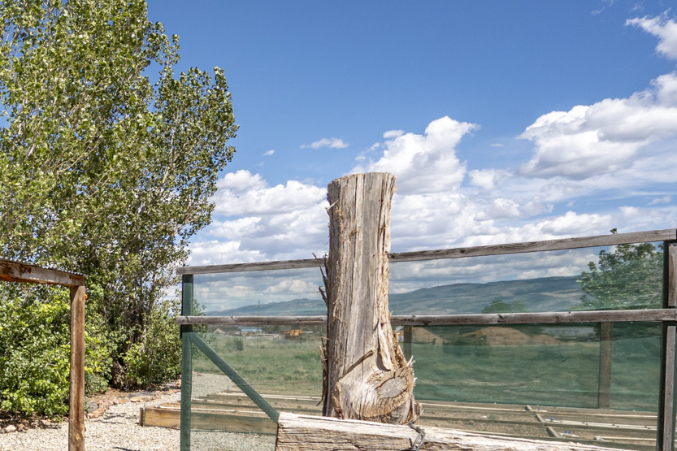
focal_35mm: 36
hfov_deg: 40.0
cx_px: -111
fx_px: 677
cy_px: 369
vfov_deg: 35.5
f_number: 13
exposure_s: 1/320
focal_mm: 15
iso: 250
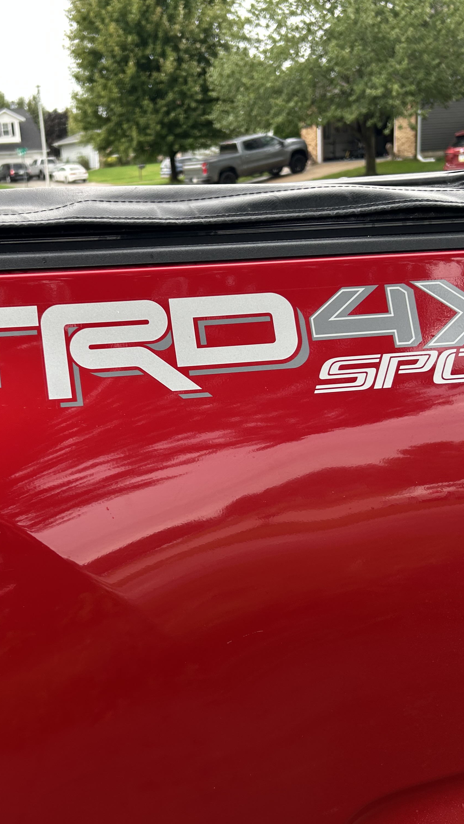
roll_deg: +5.4
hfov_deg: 30.9
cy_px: 411
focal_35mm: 38
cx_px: 151
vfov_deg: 52.8
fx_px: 831
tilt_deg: -16.3
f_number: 1.5
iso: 40
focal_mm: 5.7
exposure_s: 1/121
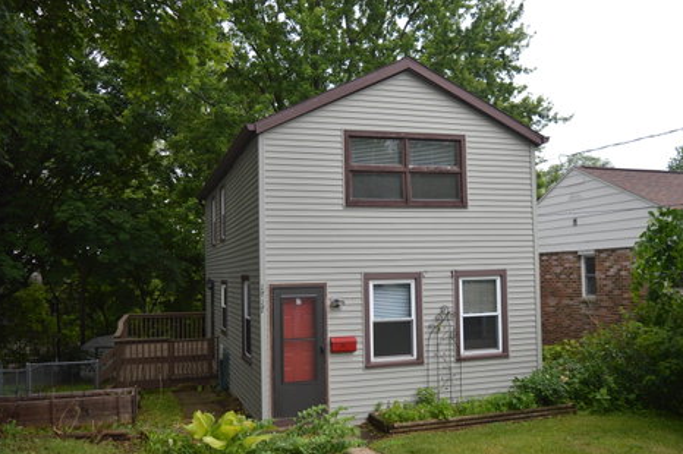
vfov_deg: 38.3
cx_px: 366
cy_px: 236
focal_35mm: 35
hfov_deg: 55.0
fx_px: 655
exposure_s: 1/200
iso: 100
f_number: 4
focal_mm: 21
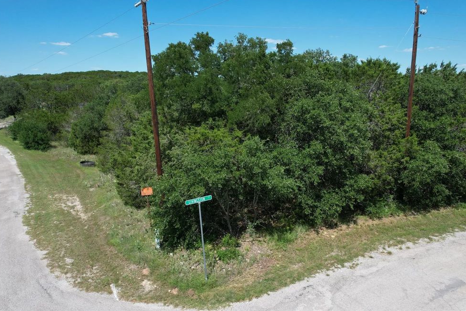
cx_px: 229
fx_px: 298
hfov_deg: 76.1
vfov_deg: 55.1
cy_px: 149
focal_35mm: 23
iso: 110
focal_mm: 8.38
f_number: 2.8
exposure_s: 1/2000
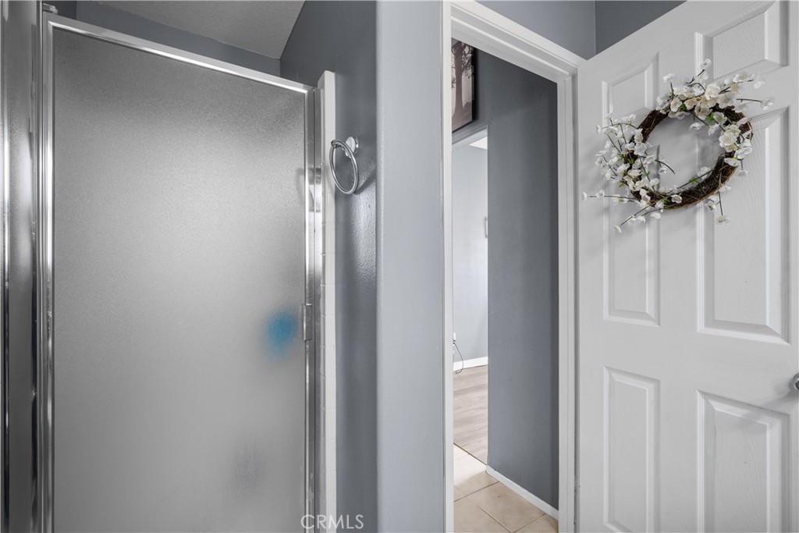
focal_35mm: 15
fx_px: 333
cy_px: 266
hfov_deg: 100.4
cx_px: 400
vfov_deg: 77.3
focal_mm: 15
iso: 250
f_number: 10
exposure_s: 1.3
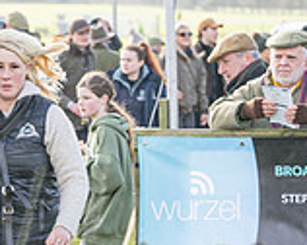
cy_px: 187
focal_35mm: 555
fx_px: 5037
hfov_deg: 3.5
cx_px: -44
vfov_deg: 2.8
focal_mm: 92
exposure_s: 1/400
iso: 200
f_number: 4
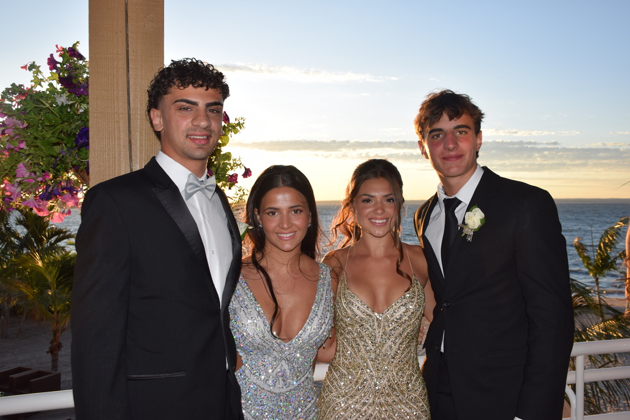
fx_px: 578
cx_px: 315
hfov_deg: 57.2
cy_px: 210
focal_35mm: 33
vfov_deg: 40.0
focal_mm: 22
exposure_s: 1/125
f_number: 5.6
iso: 100
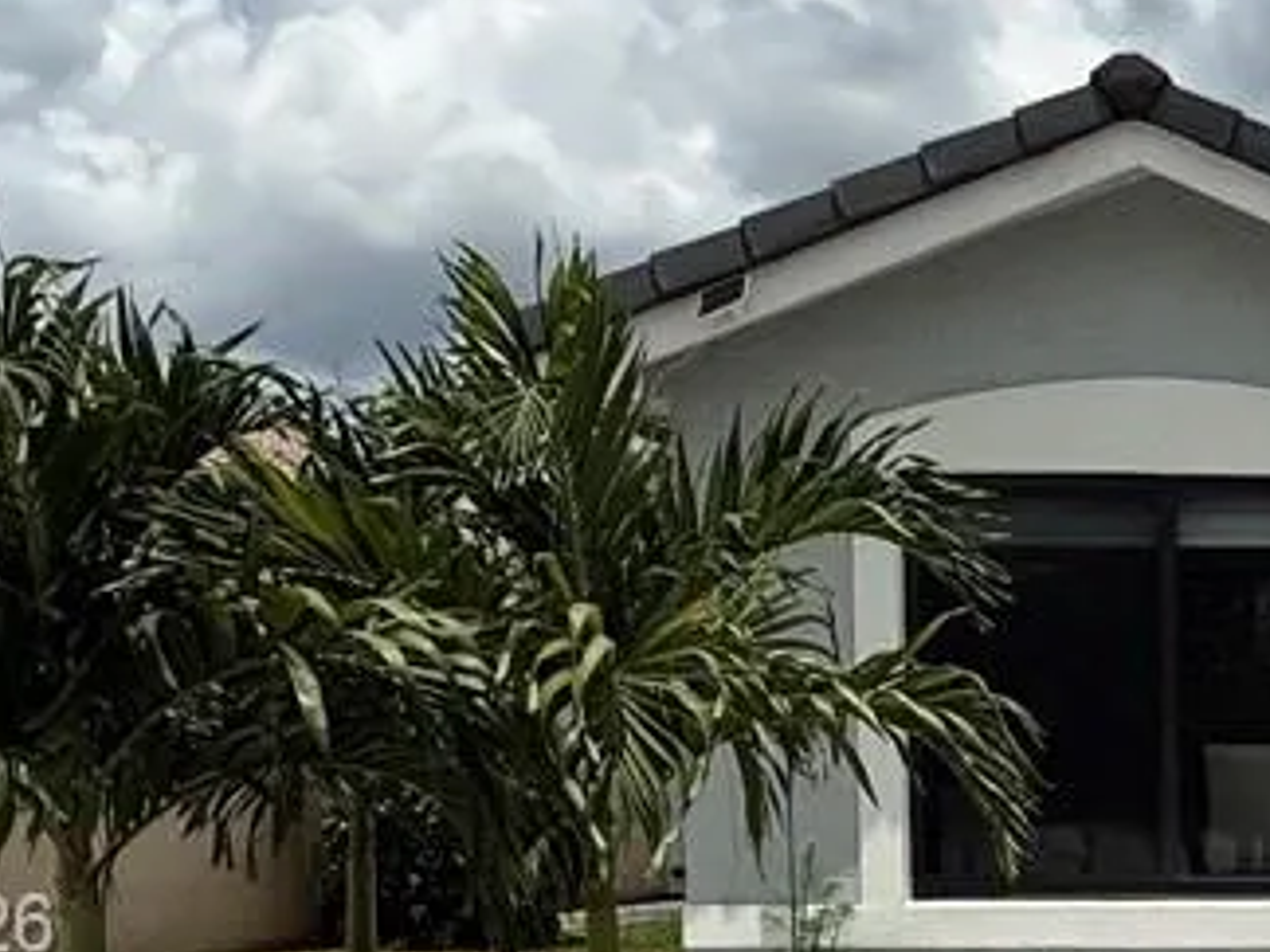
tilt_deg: -3.5
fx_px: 2091
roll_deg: -0.1
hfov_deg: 28.2
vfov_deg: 24.6
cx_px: 1623
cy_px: 932
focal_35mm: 57
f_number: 2.2
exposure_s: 1/5618
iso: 50
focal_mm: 2.22
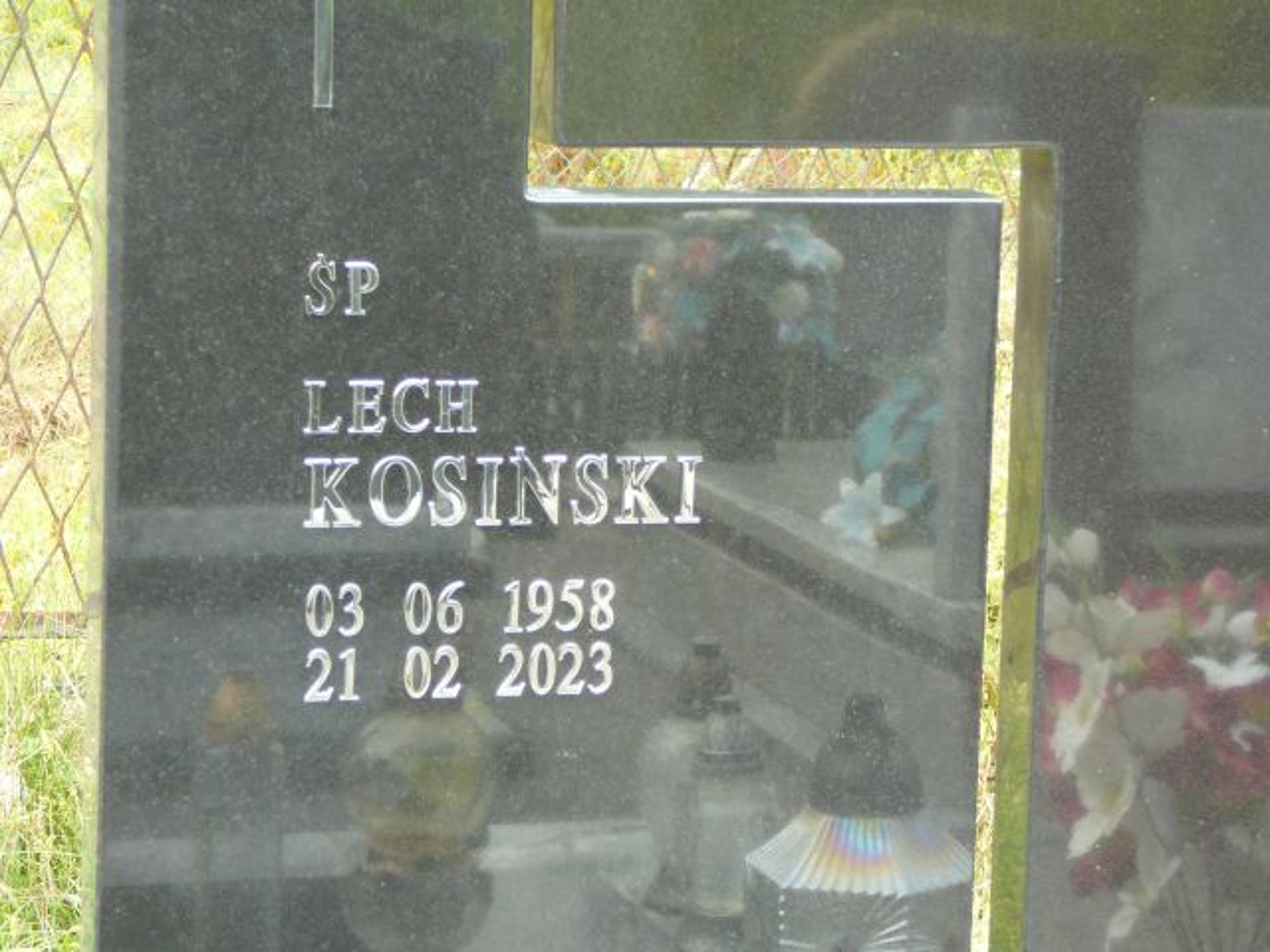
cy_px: 476
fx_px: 3852
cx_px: 635
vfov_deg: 14.1
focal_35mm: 105
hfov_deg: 18.7
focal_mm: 15.6
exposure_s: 1/50
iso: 100
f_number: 3.9
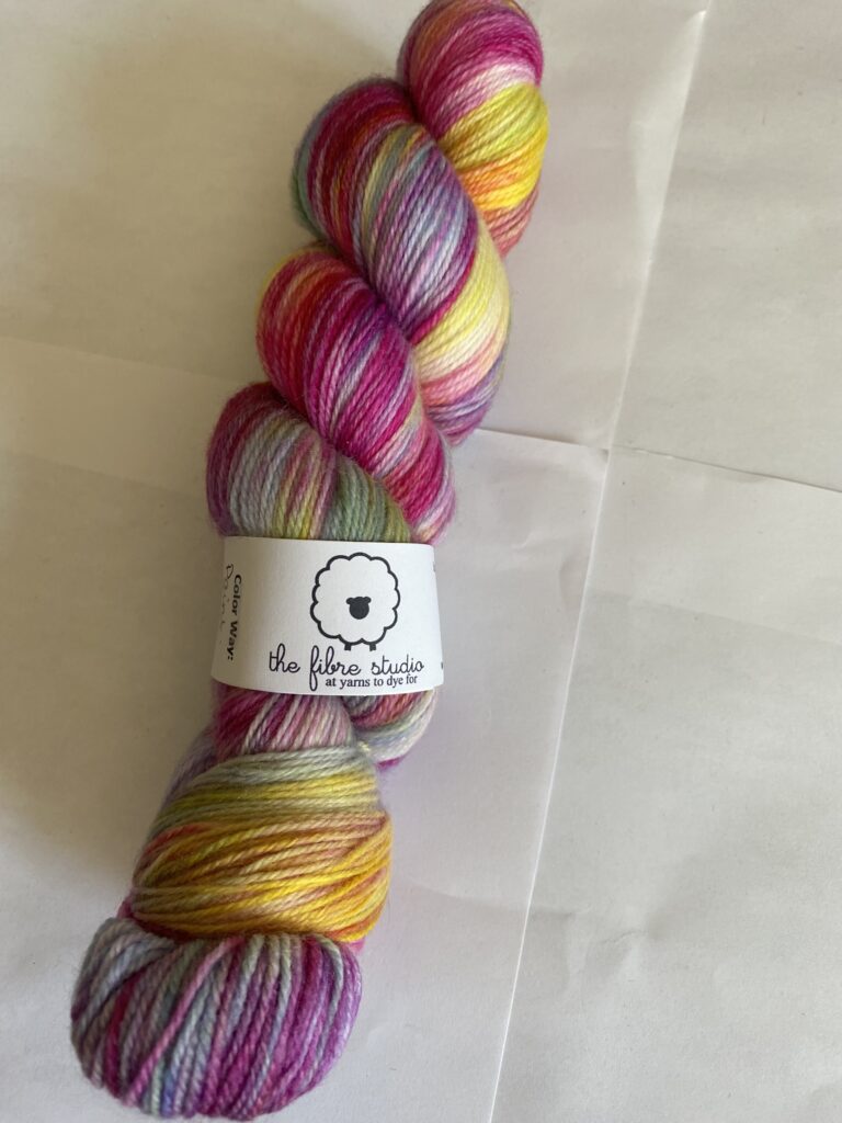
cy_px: 562
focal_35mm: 26
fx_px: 843
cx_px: 421
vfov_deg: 67.3
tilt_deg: -75.1
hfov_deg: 53.1
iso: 100
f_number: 1.8
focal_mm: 4.25
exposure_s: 1/122
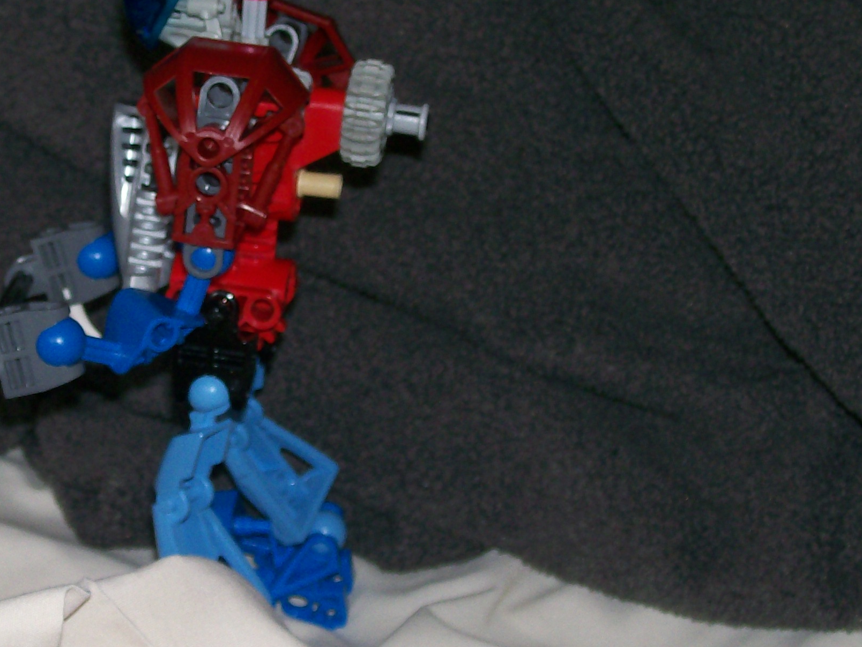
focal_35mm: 107
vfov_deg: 13.8
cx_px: 135
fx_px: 2664
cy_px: 321
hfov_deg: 18.2
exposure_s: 1/59.1
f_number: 3.4
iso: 80
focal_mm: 9.4
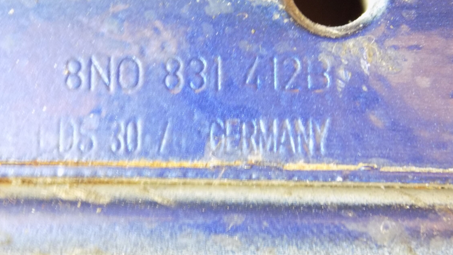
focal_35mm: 87
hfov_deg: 24.5
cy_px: 133
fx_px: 1045
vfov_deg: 13.9
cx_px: 215
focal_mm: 12.5
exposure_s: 1/2.5
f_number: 4.2
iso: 400
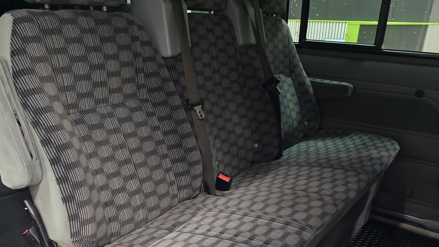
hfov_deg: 58.0
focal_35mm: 34
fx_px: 396
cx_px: 216
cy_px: 182
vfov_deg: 34.0
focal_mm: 6.3
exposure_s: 1/50
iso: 1250
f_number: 1.7
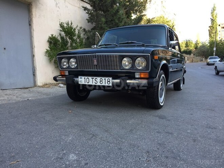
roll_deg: +3.0
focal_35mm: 29
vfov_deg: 48.2
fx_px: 188
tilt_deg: -2.4
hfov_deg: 61.7
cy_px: 84
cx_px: 112
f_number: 2.2
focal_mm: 4.15
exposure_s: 1/177
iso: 32
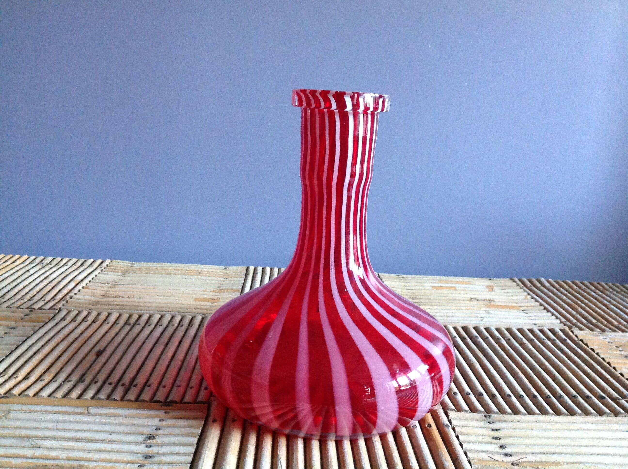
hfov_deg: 52.7
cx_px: 314
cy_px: 234
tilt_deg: -11.0
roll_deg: -2.7
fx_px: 634
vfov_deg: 40.6
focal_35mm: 35
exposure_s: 1/15
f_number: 2.4
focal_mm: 4.28
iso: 400
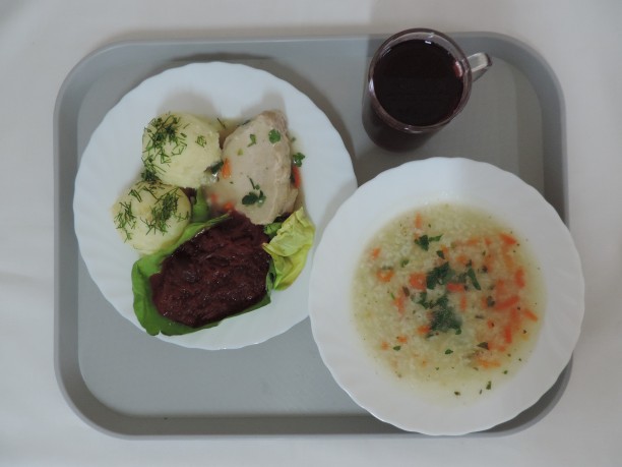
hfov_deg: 71.6
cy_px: 234
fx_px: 431
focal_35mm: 24
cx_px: 311
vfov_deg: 56.8
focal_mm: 4.3
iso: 400
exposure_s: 1/25
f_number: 3
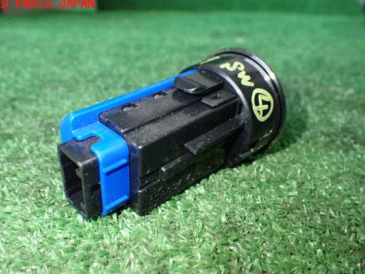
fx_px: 337
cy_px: 142
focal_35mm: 32
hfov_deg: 56.8
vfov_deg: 44.1
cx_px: 171
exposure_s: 1/50
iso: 800
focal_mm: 5.4
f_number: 2.3
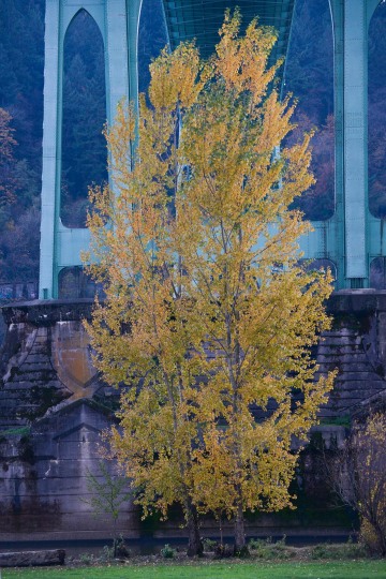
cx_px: 193
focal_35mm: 150
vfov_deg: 13.7
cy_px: 290
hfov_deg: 9.1
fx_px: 2412
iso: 1250
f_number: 5.6
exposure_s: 1/40
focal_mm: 150
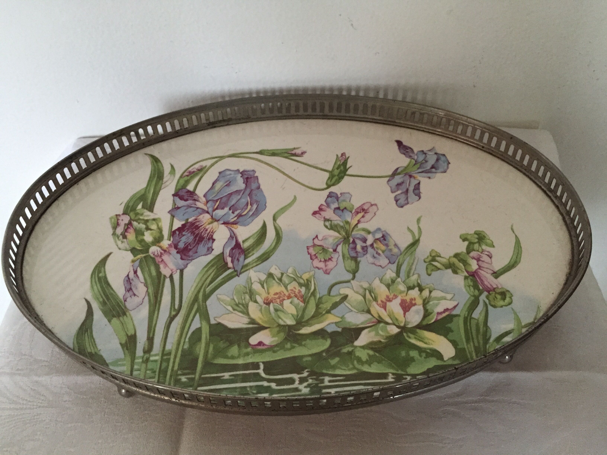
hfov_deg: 61.7
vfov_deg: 48.2
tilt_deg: -47.6
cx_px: 304
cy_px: 228
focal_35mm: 29
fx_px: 509
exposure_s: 1/30
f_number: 2.2
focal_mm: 4.15
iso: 250
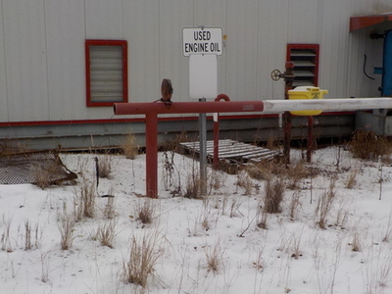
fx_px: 544
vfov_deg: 30.2
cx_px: 218
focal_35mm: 48
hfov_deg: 39.6
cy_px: 162
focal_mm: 4.1
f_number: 3.3
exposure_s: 1/250
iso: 125
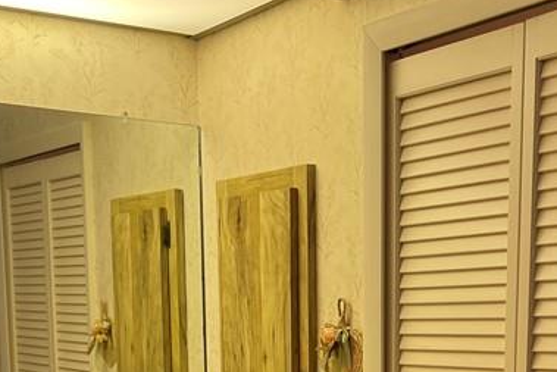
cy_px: 554
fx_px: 1130
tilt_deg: -8.4
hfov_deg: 27.5
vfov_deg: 17.0
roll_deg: +0.7
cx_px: 389
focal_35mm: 73
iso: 125
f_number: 1.6
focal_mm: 4.2
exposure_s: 1/120
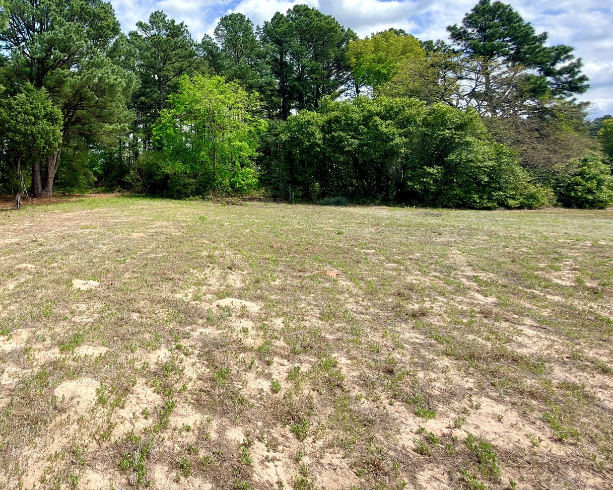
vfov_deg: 58.0
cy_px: 127
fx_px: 417
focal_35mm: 23
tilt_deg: +6.5
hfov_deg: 65.9
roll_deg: +0.6
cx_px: 121
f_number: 2.2
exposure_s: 1/622
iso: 16
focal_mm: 2.22
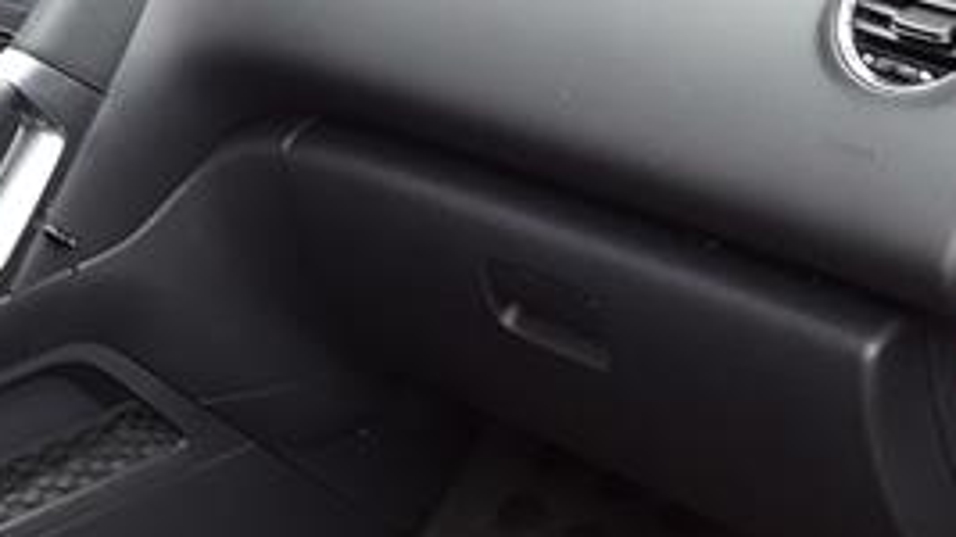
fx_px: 1850
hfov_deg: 27.9
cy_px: 229
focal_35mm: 73
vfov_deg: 16.5
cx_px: 97
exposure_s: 1/50
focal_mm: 2.91
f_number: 1.9
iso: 40
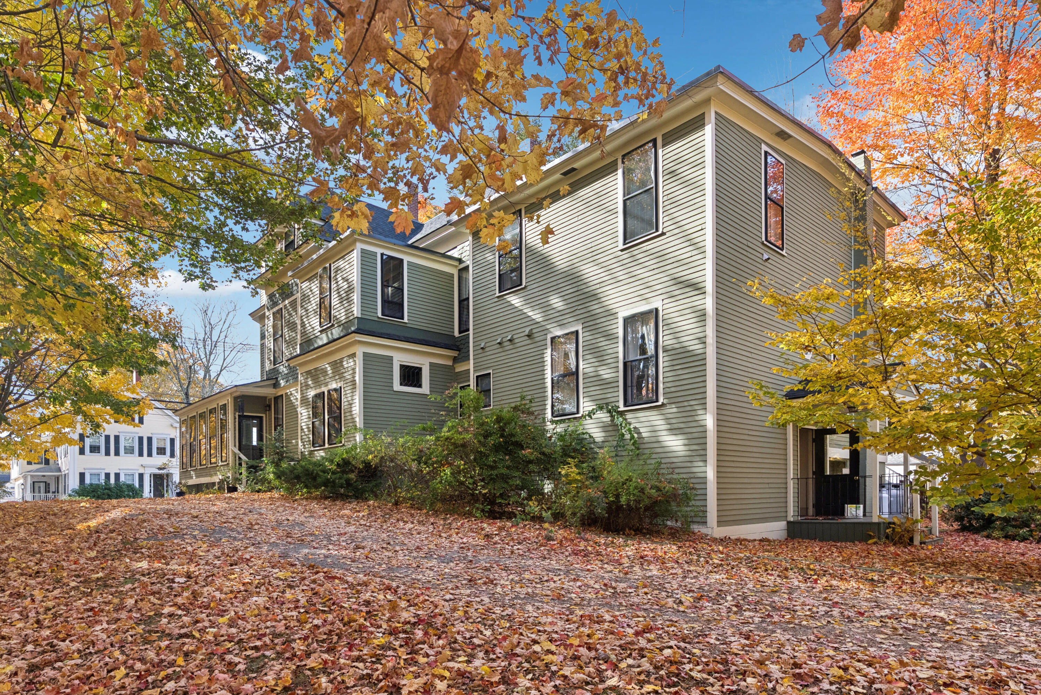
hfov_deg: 86.9
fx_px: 550
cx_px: 520
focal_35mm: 19
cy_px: 348
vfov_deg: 64.6
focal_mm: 19
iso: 320
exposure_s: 1/400
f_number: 7.1
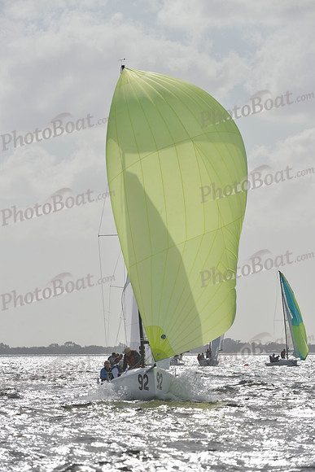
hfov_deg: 4.9
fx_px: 3673
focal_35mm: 280
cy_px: 236
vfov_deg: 7.4
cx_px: 158
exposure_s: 1/2000
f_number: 10
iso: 400
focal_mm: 280
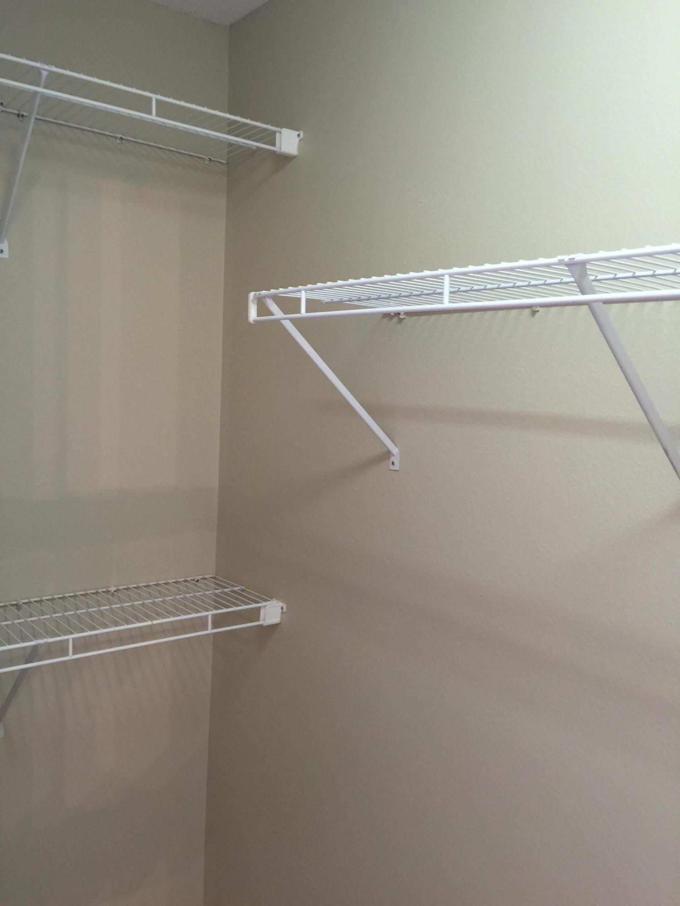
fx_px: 760
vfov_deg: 61.7
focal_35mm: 29
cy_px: 453
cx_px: 340
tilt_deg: -5.1
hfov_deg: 48.2
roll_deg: -3.0
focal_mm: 4.15
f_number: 2.2
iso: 64
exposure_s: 1/15
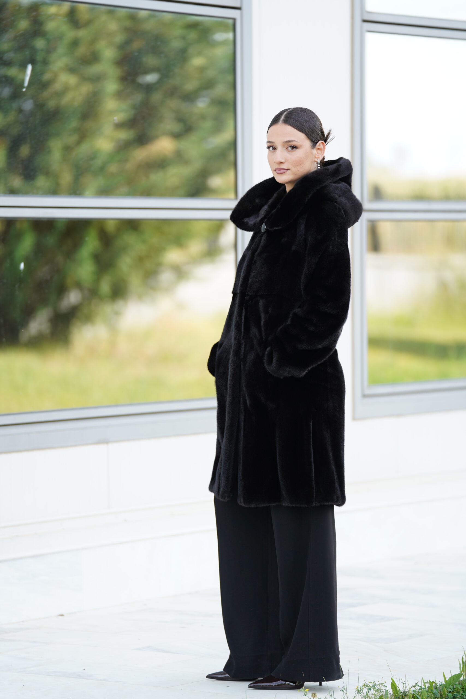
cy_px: 350
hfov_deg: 8.9
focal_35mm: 154
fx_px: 2990
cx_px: 233
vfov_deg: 13.3
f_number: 2.8
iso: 200
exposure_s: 1/250
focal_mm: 154
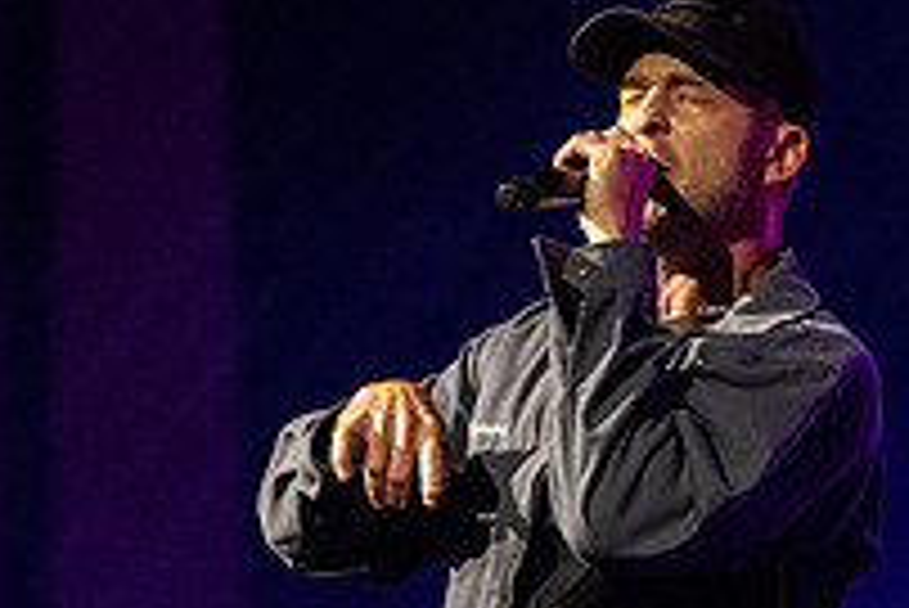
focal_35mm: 391
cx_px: 564
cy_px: 586
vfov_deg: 3.5
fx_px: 9880
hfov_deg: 5.3
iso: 3200
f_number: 3.5
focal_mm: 135
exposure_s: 1/1000
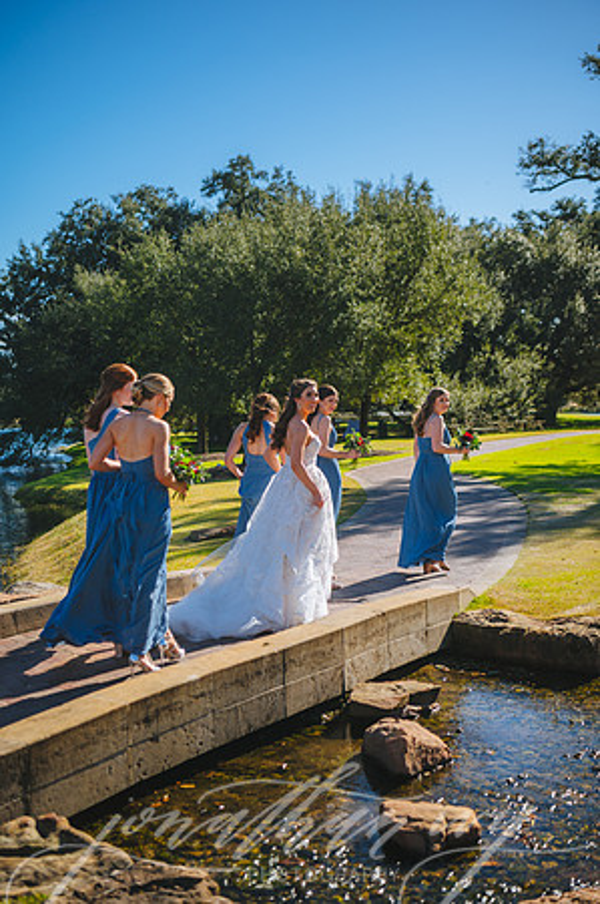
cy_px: 452
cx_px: 300
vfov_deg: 42.8
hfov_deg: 29.2
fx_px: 1153
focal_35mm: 46
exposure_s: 1/1600
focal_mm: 46
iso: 50
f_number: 2.8
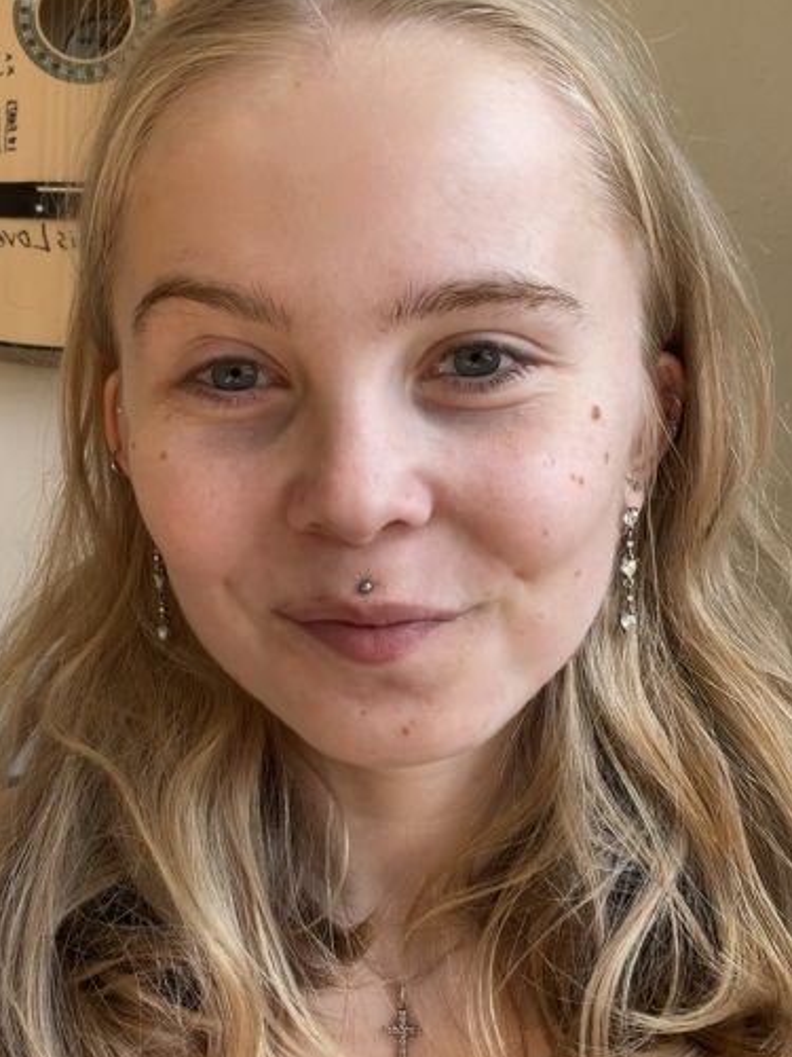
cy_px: 526
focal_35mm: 36
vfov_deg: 51.4
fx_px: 1098
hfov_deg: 39.6
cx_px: 425
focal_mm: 2.71
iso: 25
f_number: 1.9
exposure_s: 1/121
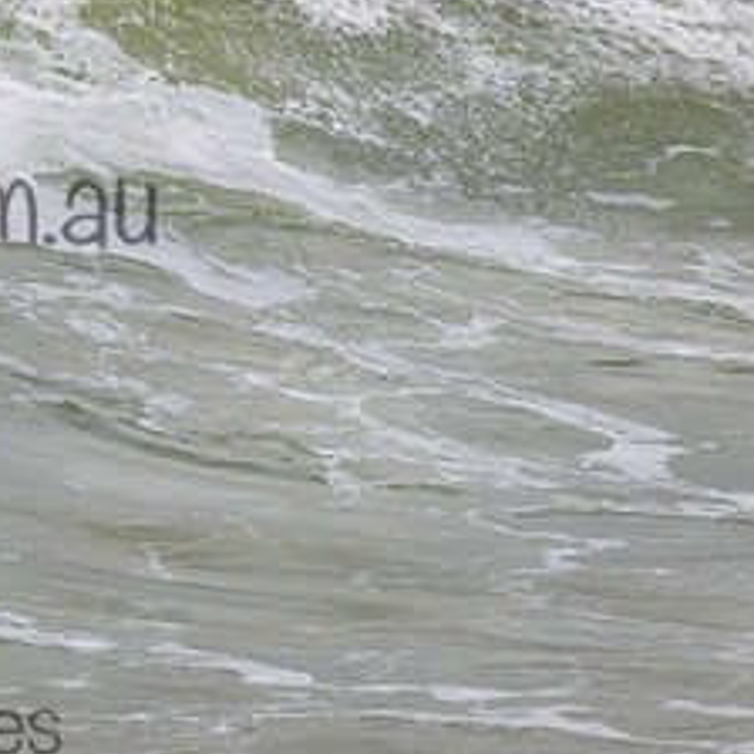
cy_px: 167
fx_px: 43372
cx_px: -199
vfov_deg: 1.0
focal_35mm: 1760
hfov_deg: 1.0
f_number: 11
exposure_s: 1/2000
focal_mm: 800
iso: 720
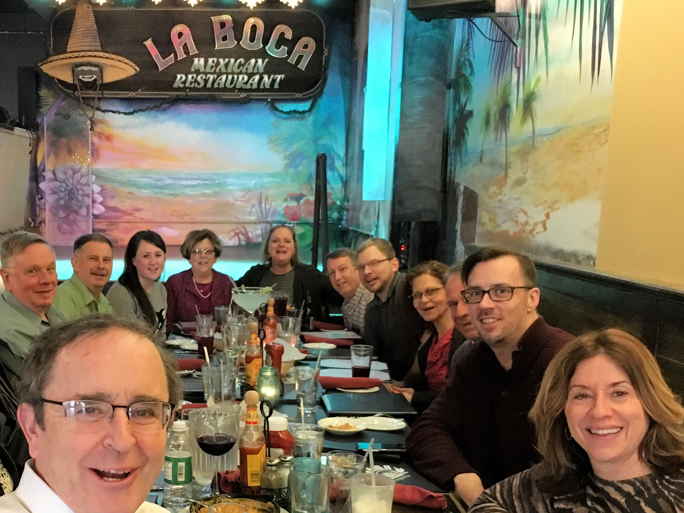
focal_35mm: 44
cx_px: 228
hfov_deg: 42.4
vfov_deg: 32.4
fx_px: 869
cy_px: 370
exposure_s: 1/15
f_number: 2.2
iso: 320
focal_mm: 4.15
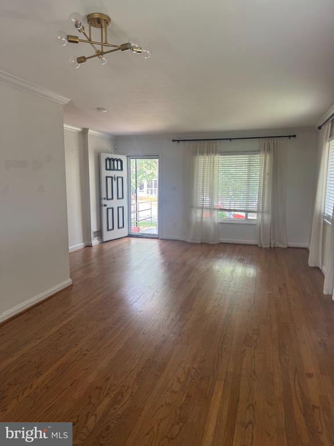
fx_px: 309
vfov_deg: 71.6
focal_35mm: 24
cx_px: 167
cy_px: 223
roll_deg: -0.5
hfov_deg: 56.8
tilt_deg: -9.1
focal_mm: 6.76
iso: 100
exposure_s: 1/121
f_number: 1.78
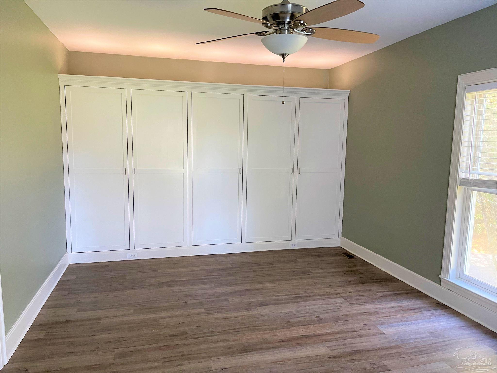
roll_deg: -0.7
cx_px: 248
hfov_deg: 67.3
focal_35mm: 26
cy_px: 186
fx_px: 373
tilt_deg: -7.5
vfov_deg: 53.1
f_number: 1.6
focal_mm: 5.1
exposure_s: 1/40
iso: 400
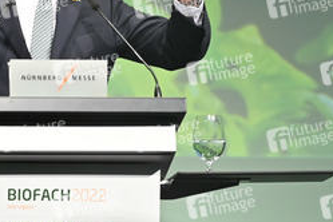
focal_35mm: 362
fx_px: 3348
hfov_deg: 5.7
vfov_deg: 3.8
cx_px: 51
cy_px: 36
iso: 800
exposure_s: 1/250
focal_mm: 200
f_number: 2.8
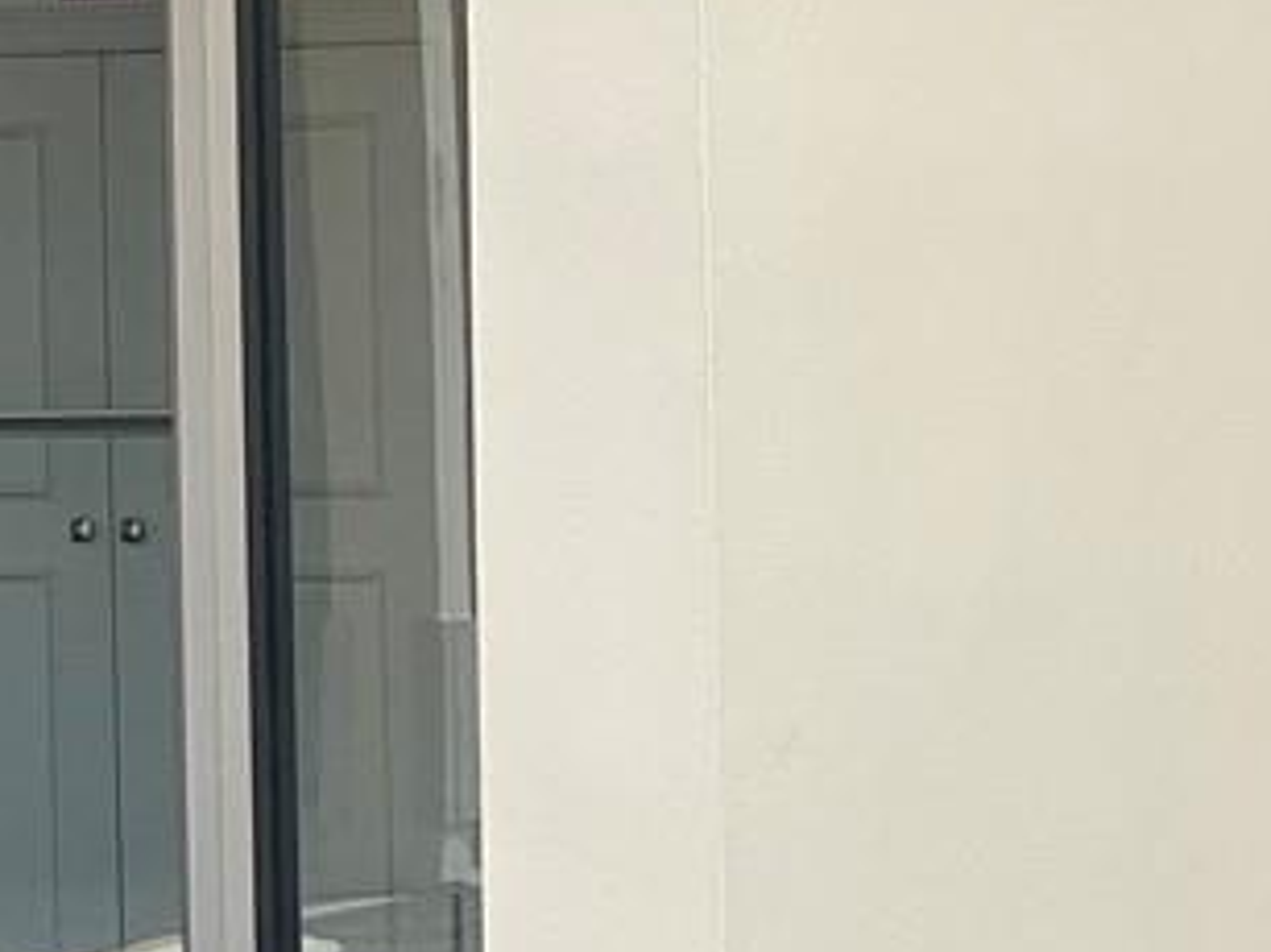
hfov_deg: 7.2
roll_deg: +0.5
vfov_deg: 5.4
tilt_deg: +3.9
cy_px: -352
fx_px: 9946
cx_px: -534
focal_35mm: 271
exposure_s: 1/841
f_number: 2
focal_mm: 6
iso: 20
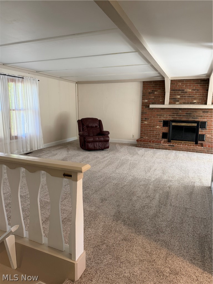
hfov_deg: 56.8
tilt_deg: -9.9
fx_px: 197
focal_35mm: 24
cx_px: 106
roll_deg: -1.2
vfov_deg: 71.6
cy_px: 142
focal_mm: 6.76
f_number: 1.78
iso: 200
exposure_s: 1/60
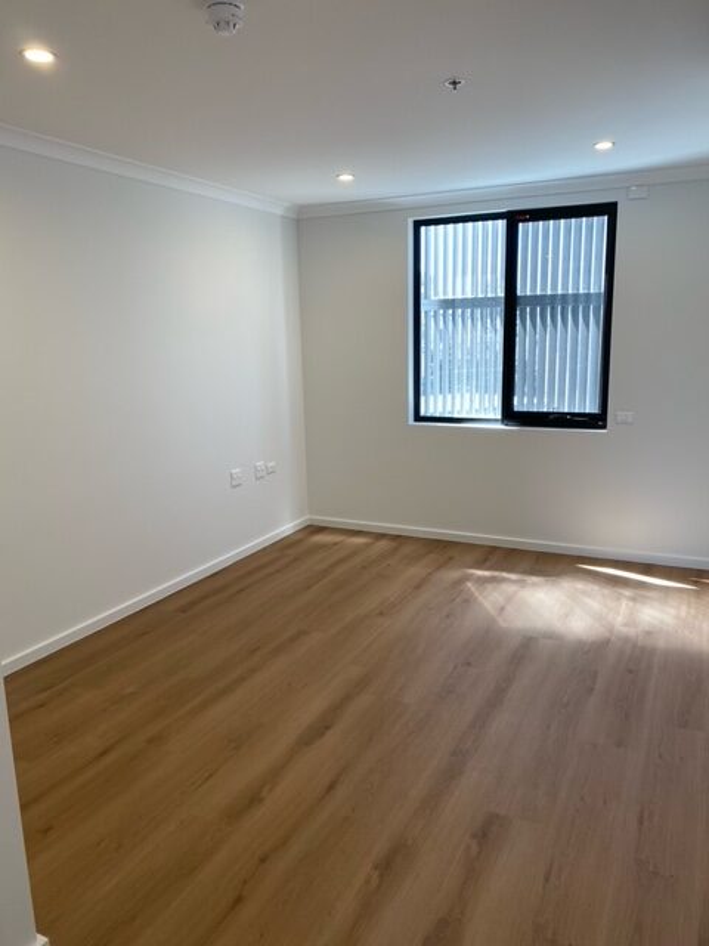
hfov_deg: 53.1
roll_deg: +2.8
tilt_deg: -11.0
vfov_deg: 67.3
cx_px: 354
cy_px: 473
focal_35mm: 26
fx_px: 710
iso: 40
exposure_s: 1/100
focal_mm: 4.25
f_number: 1.8
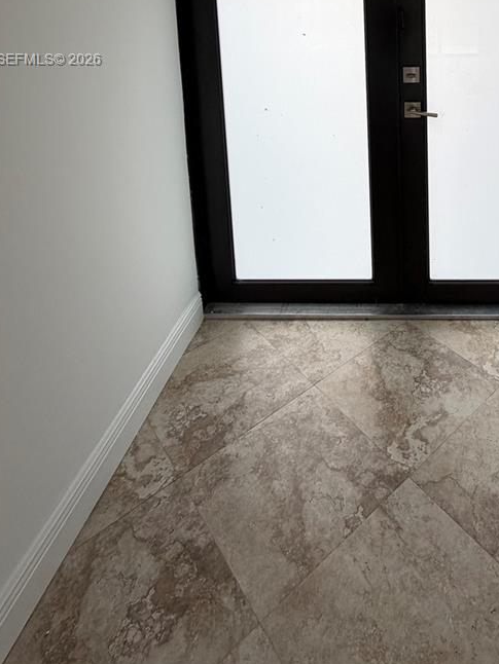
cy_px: 61
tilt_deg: -7.3
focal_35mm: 26
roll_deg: +2.0
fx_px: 499
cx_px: 373
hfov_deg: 50.9
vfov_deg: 57.3
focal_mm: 2.22
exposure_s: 1/170
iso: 40
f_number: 2.2
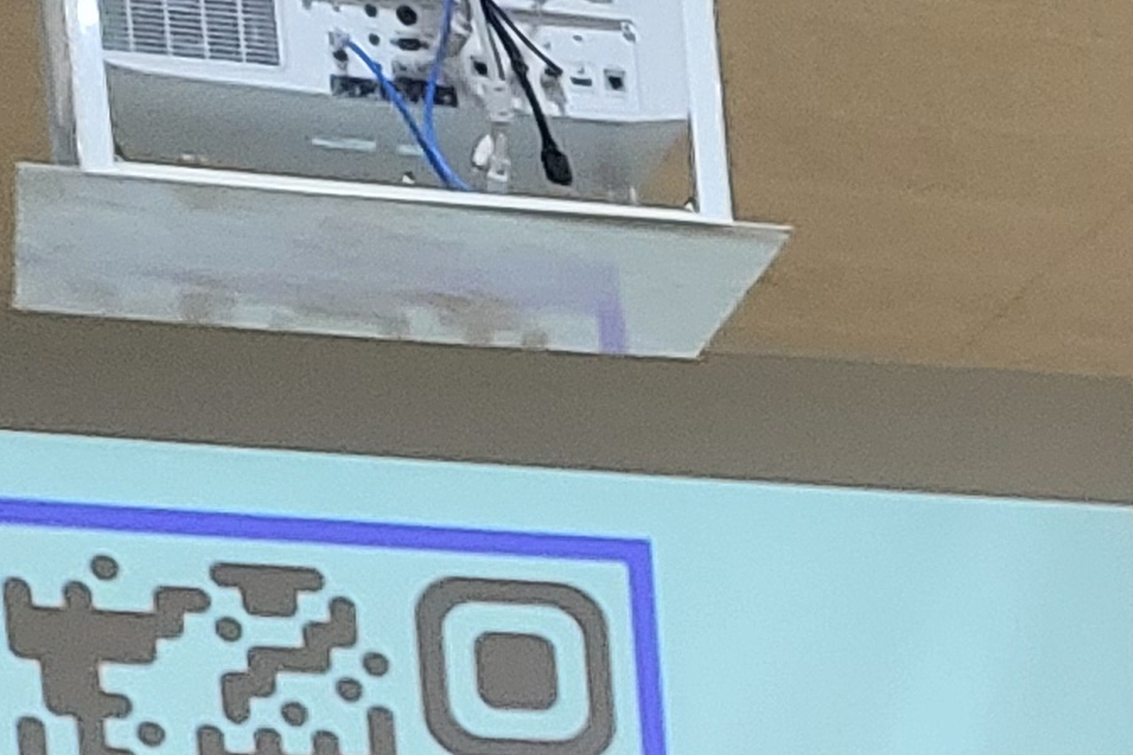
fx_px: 5067
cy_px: 2329
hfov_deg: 10.8
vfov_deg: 7.4
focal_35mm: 161
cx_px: 2736
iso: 320
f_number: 1.8
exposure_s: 1/120
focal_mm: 4.25
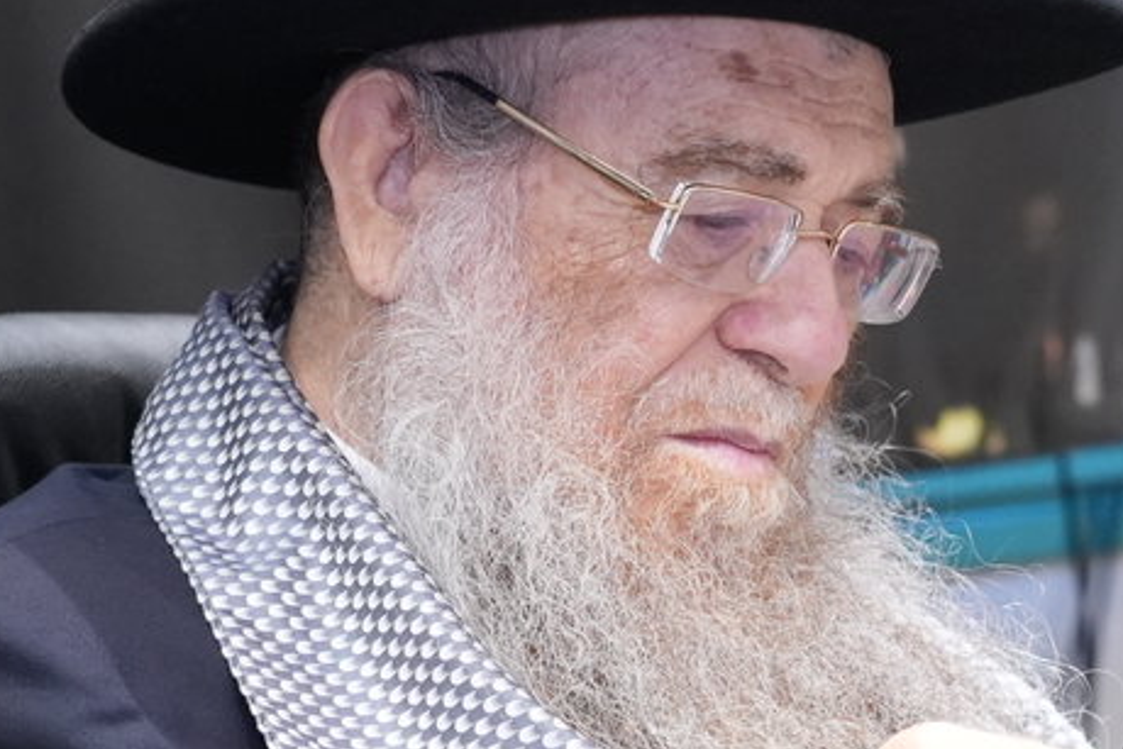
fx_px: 6272
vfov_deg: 6.8
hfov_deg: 10.2
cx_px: 896
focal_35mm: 201
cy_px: 584
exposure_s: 1/200
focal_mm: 66
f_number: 5
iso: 5000
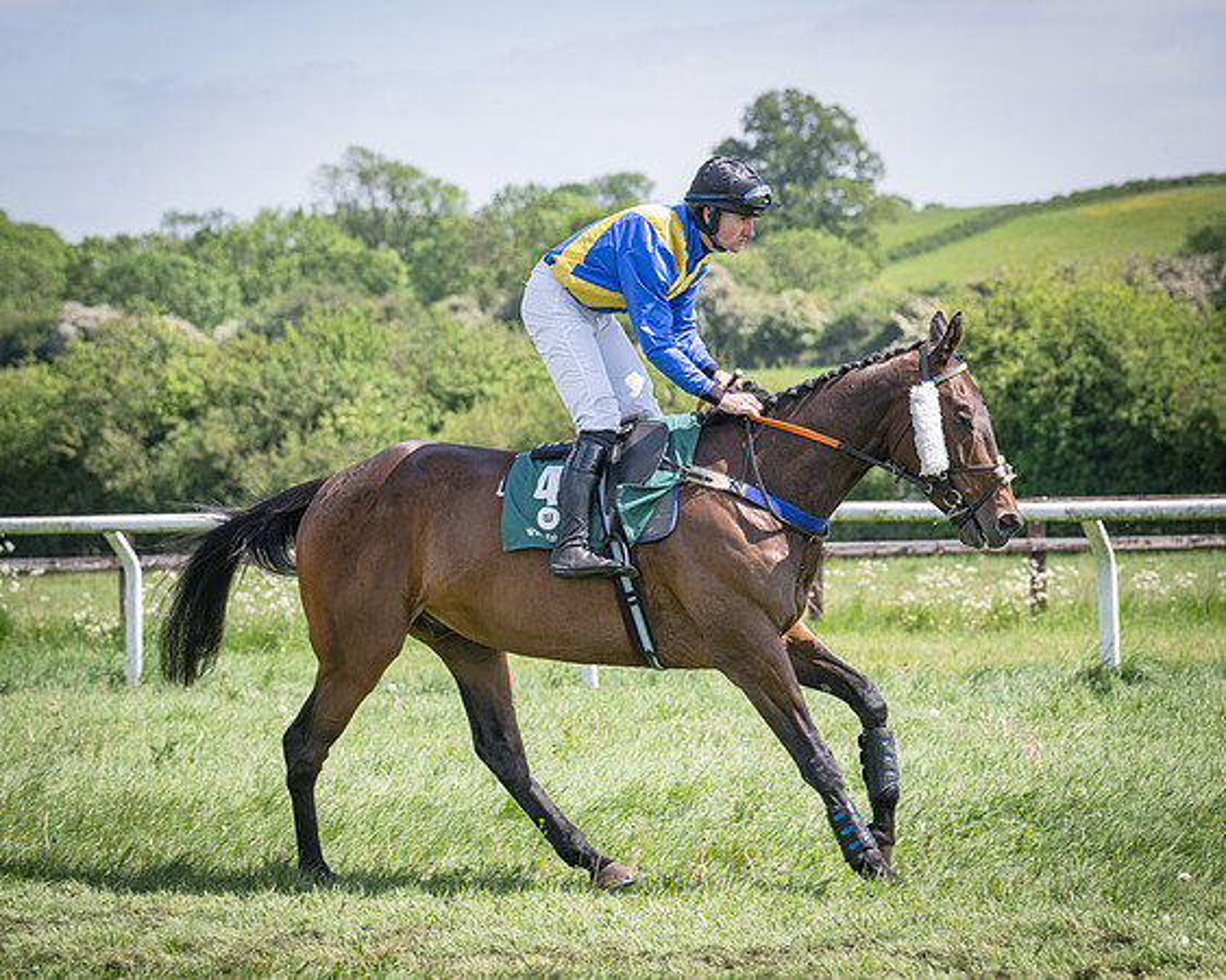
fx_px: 4493
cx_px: 490
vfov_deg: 12.4
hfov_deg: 15.5
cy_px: 490
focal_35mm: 124
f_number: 5
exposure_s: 1/1600
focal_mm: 110
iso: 400
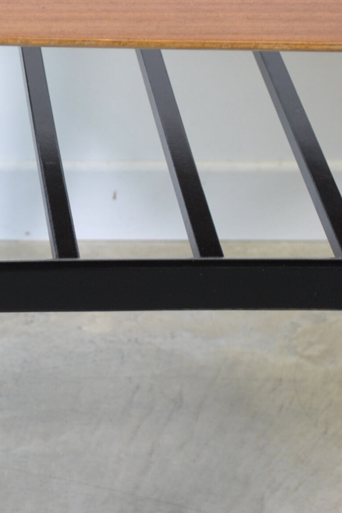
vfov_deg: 13.7
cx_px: -70
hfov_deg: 9.0
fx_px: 2137
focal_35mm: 150
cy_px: 198
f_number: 5.3
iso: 200
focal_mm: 40
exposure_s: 1/30
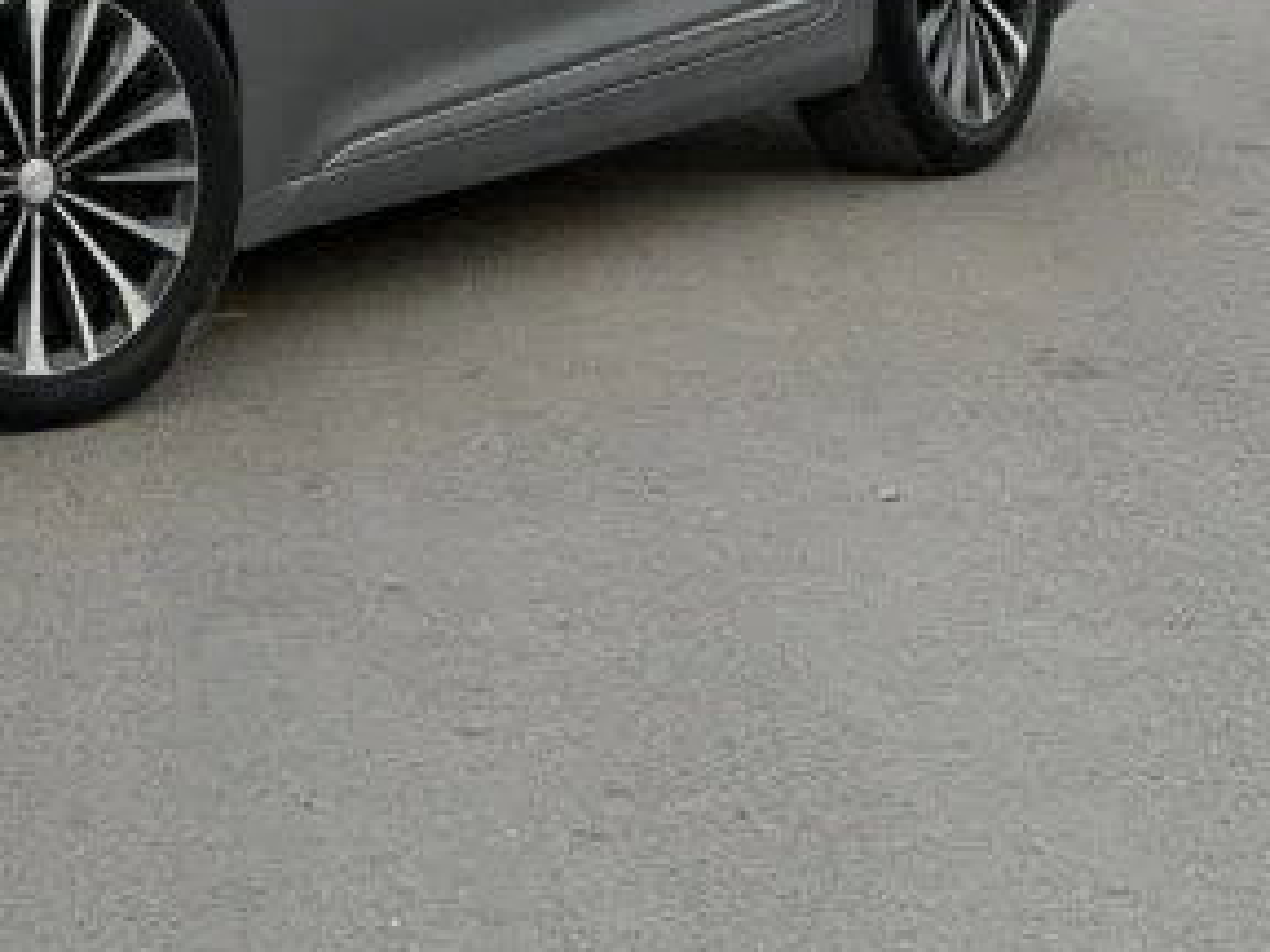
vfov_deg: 8.6
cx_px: -35
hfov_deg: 11.4
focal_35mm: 171
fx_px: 6274
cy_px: -97
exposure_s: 1/121
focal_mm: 9
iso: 64
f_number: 2.8
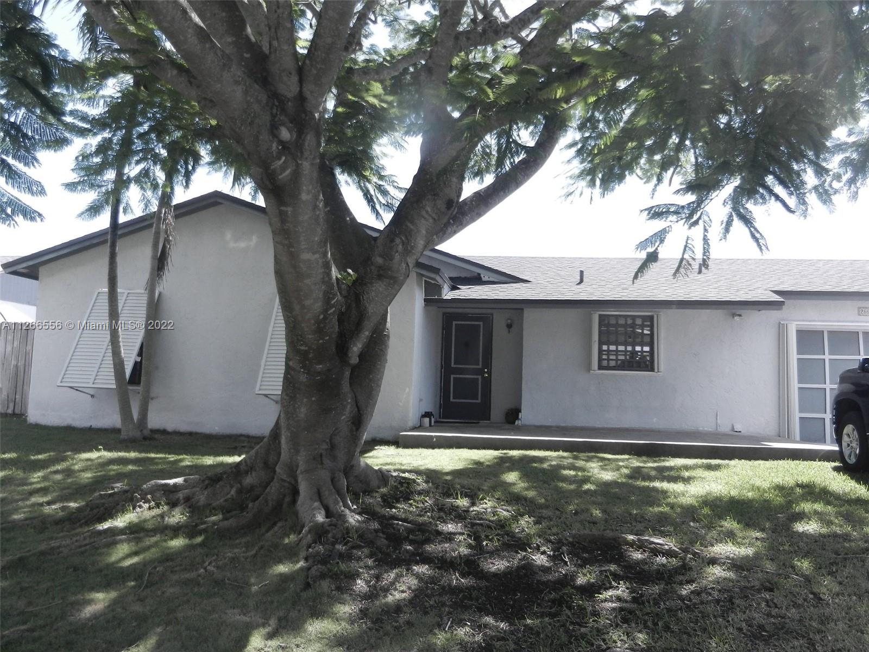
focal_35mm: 29
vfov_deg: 48.2
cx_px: 434
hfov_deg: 61.7
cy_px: 326
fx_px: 728
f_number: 3.6
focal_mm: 5.1
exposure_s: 1/400
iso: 160
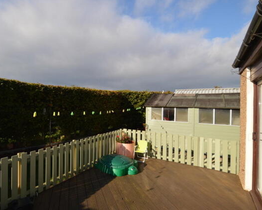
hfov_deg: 76.7
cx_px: 104
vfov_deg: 65.6
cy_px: 104
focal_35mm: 21
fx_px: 163
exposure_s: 1/200
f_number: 9
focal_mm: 12
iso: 100
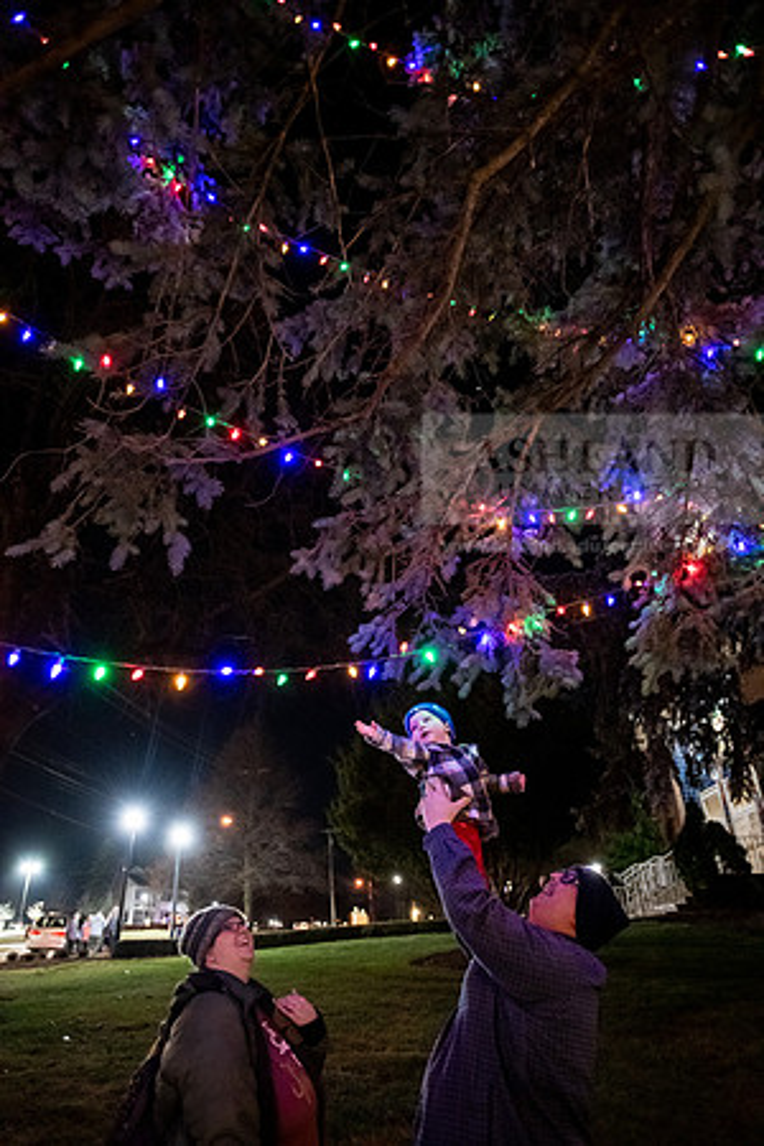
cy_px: 573
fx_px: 700
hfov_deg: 57.2
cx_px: 382
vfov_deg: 78.6
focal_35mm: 22
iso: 6400
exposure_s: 1/40
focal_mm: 22
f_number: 2.8
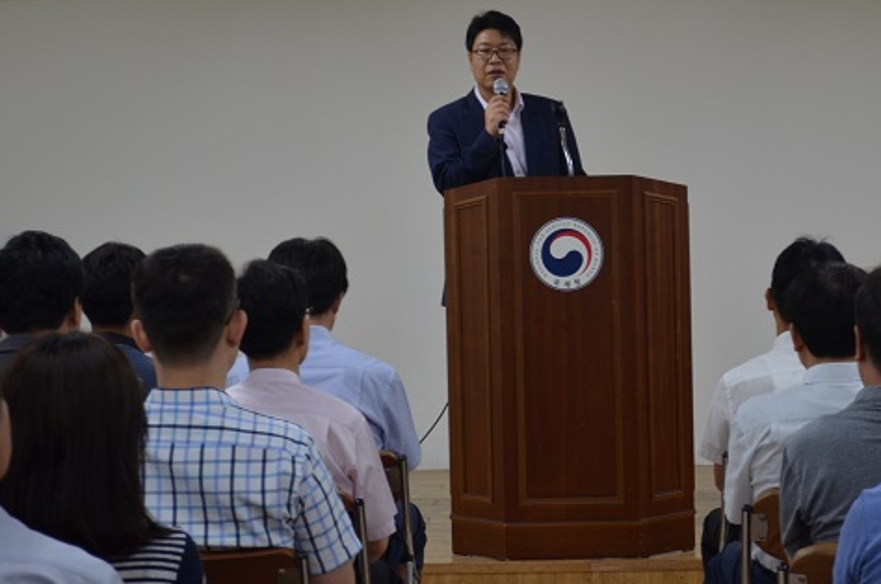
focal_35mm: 103
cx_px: 543
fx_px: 2516
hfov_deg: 19.8
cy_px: 186
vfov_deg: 13.2
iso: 400
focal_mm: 44
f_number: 5.3
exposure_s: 1/80
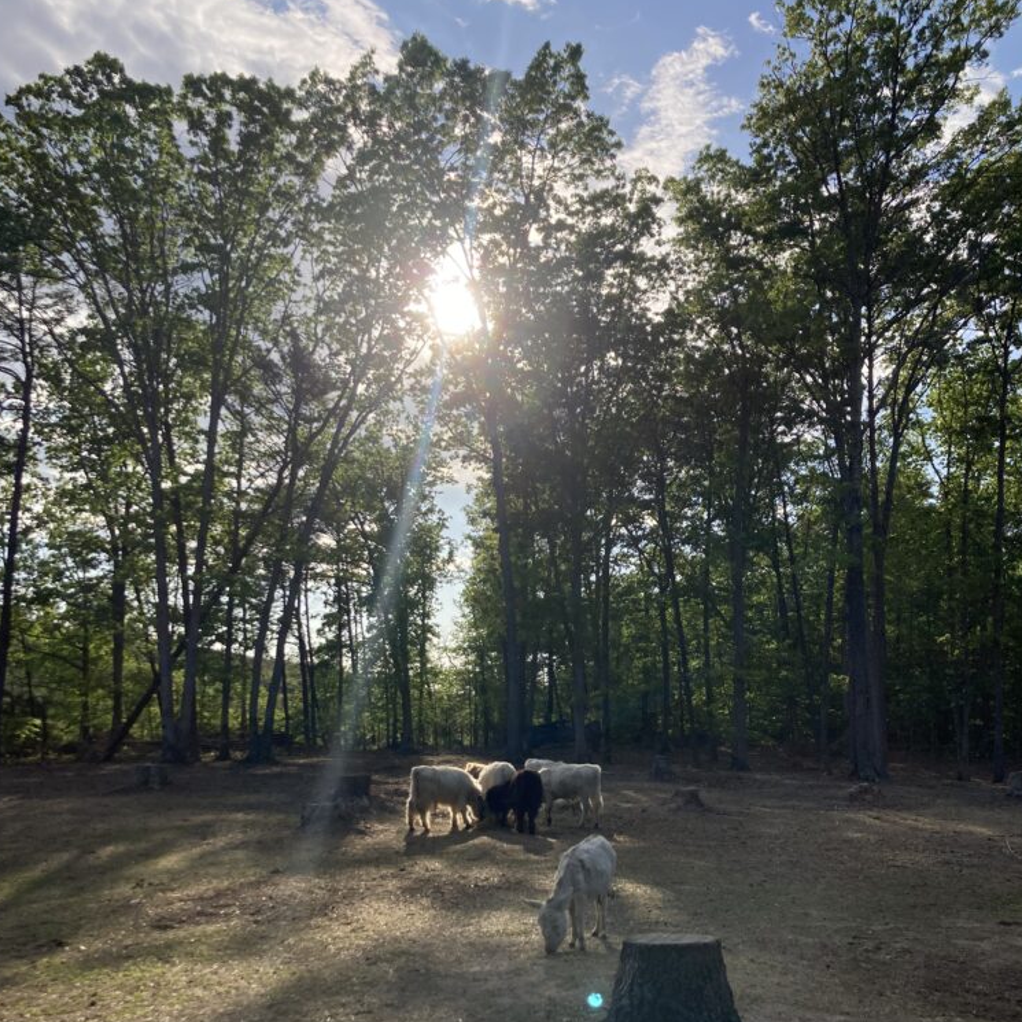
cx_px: 508
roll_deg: -1.6
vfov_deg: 47.8
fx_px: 1136
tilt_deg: +4.5
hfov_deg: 48.5
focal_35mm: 34
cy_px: 664
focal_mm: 3.99
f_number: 1.8
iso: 25
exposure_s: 1/4425
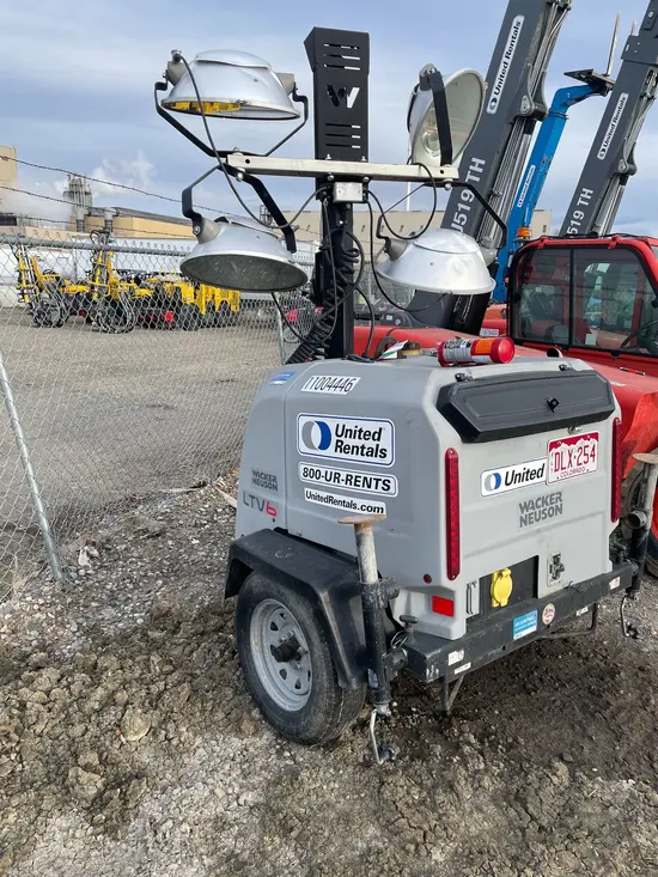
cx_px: 329
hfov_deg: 53.1
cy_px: 438
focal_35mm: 26
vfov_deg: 67.3
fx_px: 659
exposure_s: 1/796
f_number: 1.6
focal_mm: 4.2
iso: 32
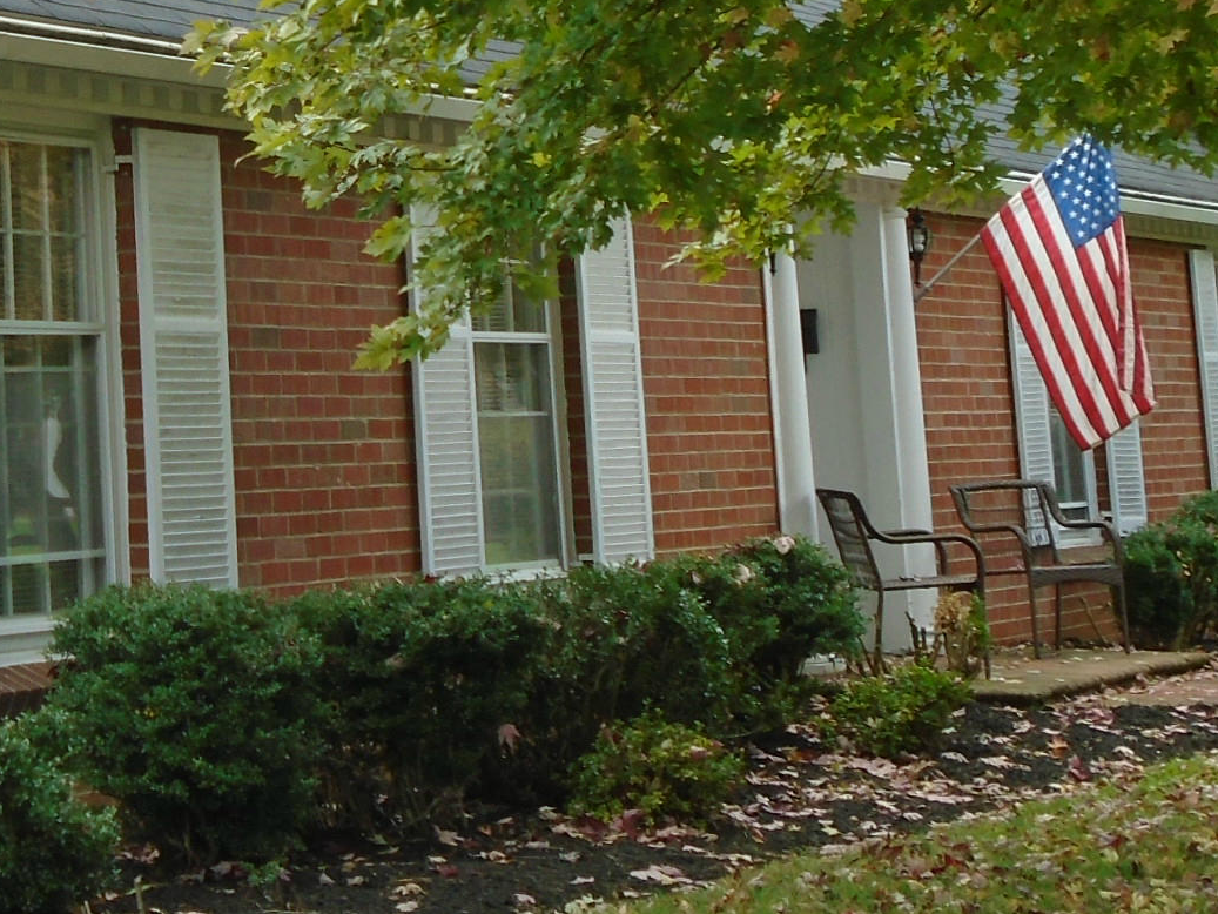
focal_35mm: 105
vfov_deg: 13.8
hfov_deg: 18.2
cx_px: -7
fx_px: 3695
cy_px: -75
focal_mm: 7.4
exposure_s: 1/100
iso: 100
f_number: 4.1
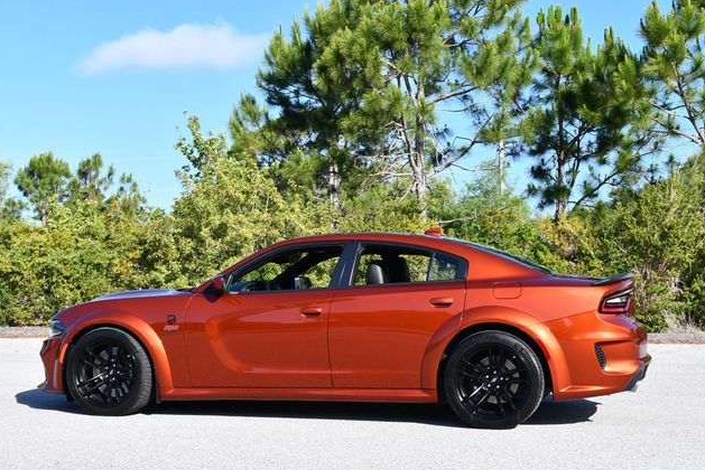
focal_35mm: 57
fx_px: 1117
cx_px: 353
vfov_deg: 23.8
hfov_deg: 35.0
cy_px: 234
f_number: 8
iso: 180
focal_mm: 28
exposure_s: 1/250
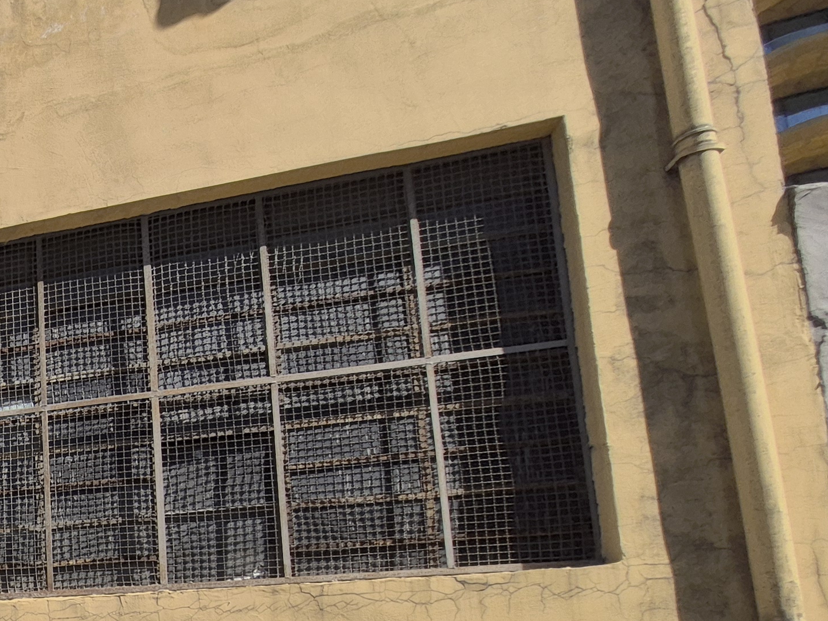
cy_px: 671
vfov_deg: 34.6
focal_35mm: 36
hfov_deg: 33.6
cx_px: -296
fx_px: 861
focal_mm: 1.74
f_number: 2.2
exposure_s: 1/1632
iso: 50
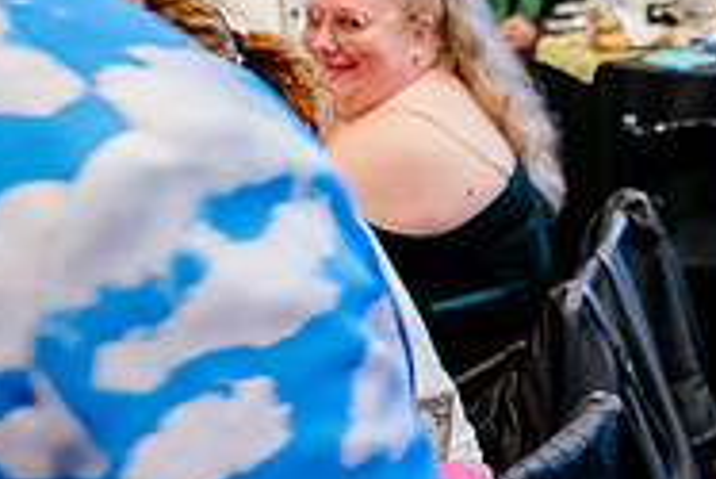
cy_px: 222
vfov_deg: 18.2
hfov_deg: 25.2
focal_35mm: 75
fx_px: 1493
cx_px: 775
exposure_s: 1/80
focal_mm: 24
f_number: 2.8
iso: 6400
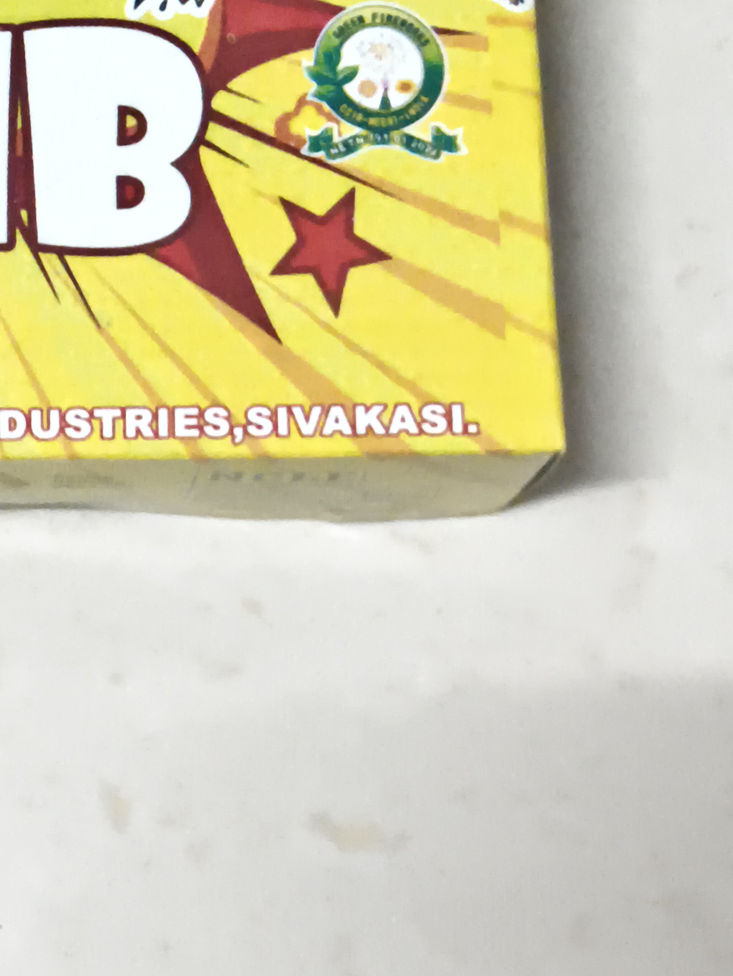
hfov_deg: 11.2
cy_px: 8
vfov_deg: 14.8
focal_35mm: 131
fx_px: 3697
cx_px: -97
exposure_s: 1/50
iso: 6400
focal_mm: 7.1
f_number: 1.85
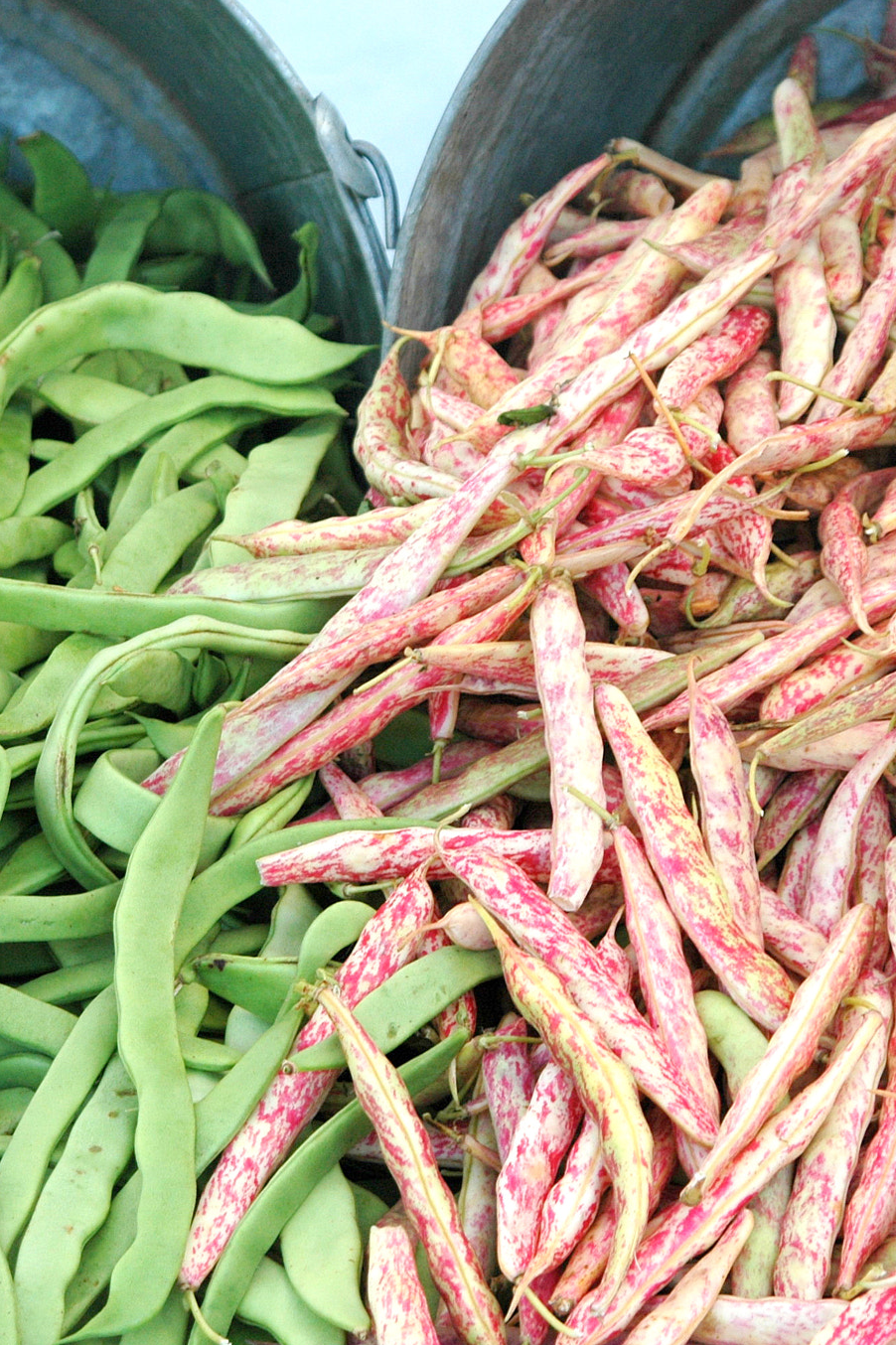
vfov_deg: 10.7
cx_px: 340
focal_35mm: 193
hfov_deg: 7.1
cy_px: 674
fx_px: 7199
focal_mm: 85
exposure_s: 1/125
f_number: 5.3
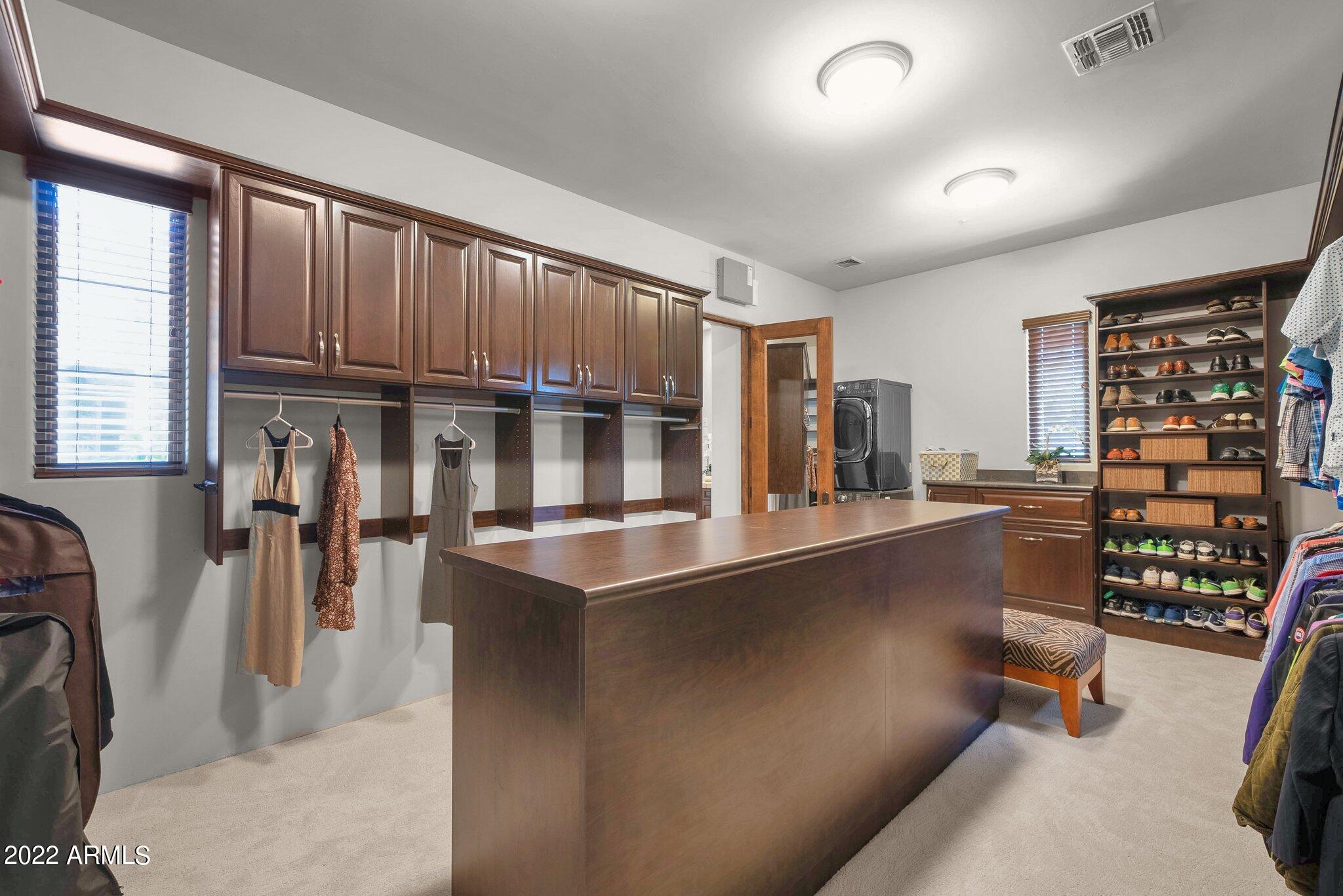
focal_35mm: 15
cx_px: 672
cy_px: 448
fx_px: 560
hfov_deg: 100.4
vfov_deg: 77.4
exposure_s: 1.6
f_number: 7.1
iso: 125
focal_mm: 15
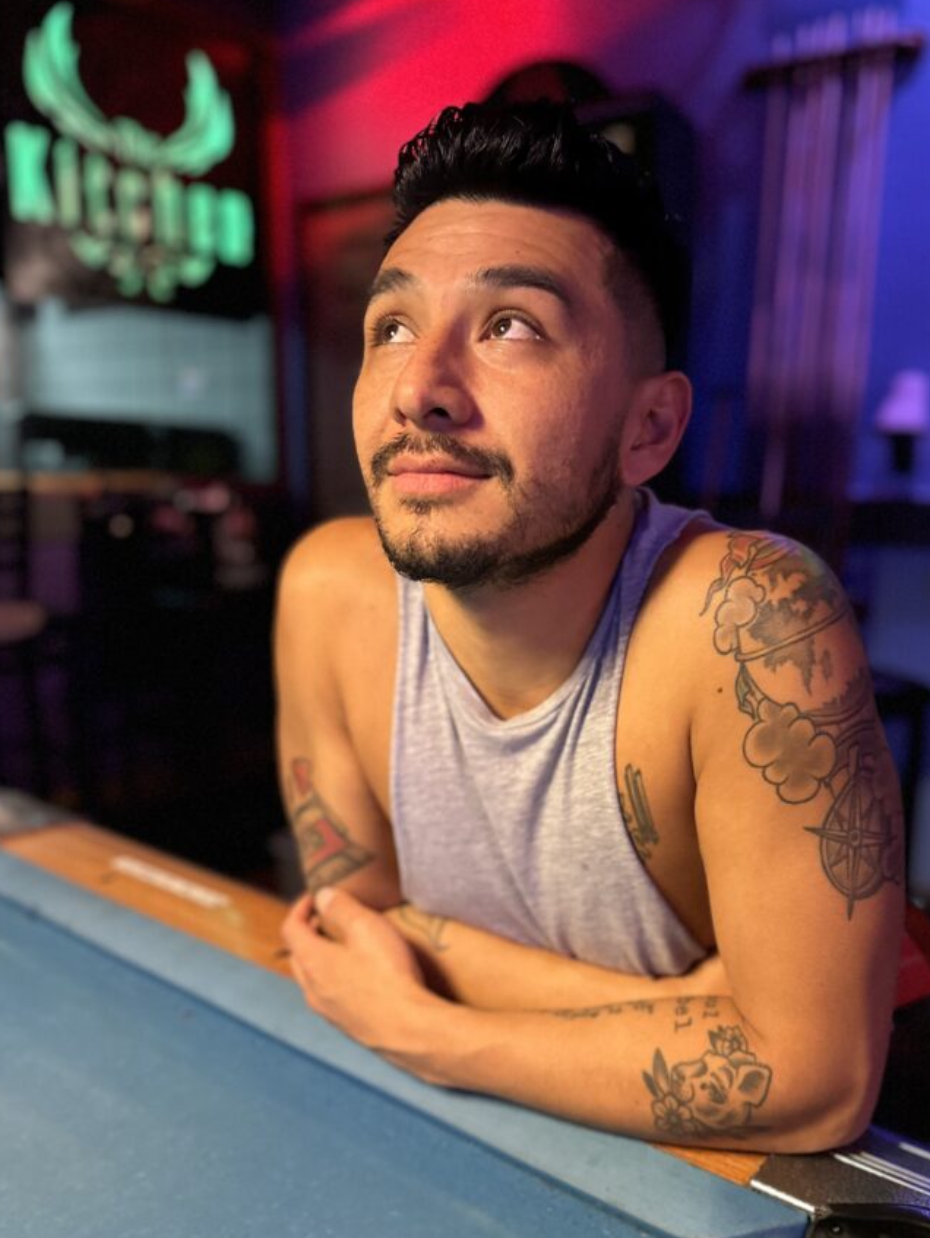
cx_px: 523
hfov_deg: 48.1
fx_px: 1038
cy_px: 680
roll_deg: -2.1
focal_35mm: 29
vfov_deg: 61.5
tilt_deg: -11.1
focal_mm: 6.86
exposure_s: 1/40
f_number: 1.78
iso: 1000
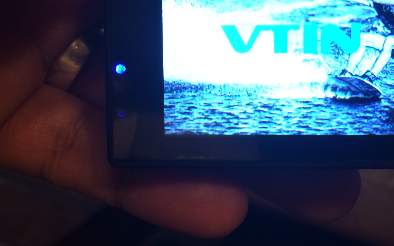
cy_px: 55
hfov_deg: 33.2
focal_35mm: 61
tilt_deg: -77.6
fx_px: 655
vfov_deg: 21.1
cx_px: 257
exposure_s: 1/33
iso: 100
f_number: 2.2
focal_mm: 4.15
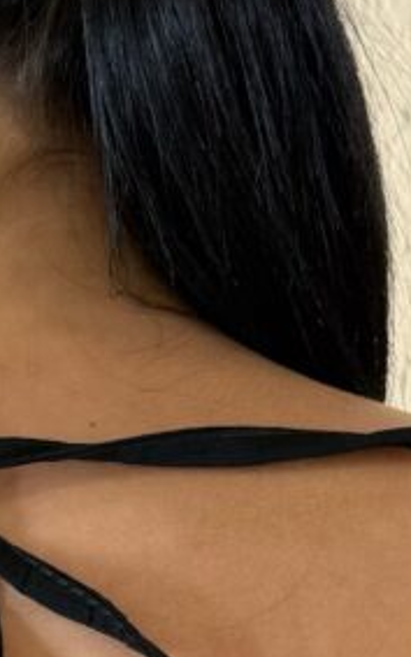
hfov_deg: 9.1
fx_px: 2579
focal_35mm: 144
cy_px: 620
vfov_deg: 14.3
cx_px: 49
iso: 64
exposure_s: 1/126
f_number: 1.78
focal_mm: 6.76
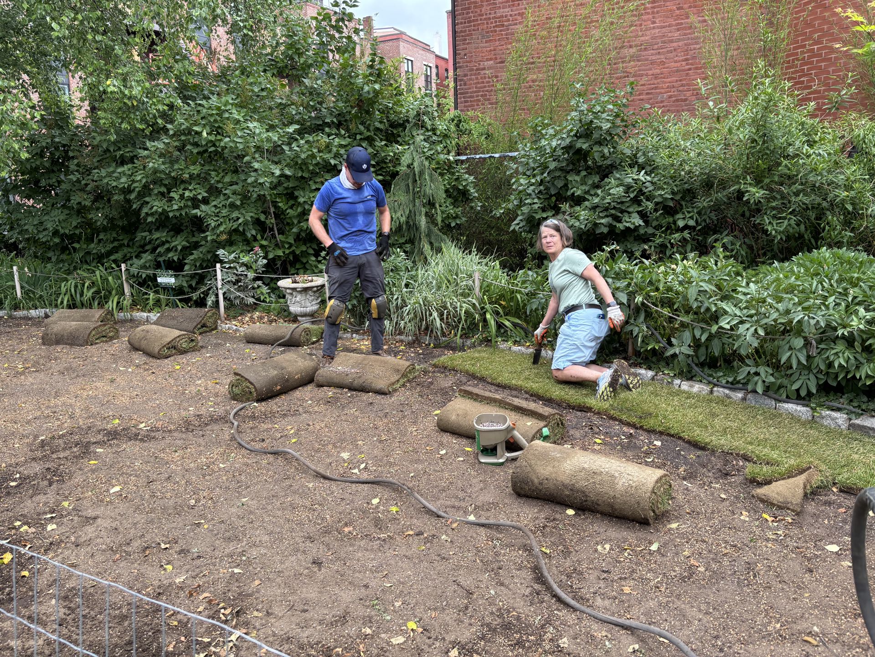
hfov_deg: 67.3
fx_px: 657
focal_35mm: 26
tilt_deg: -13.4
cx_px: 438
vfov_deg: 53.1
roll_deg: +1.8
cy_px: 328
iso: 40
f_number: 1.6
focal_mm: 5.96
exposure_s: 1/121
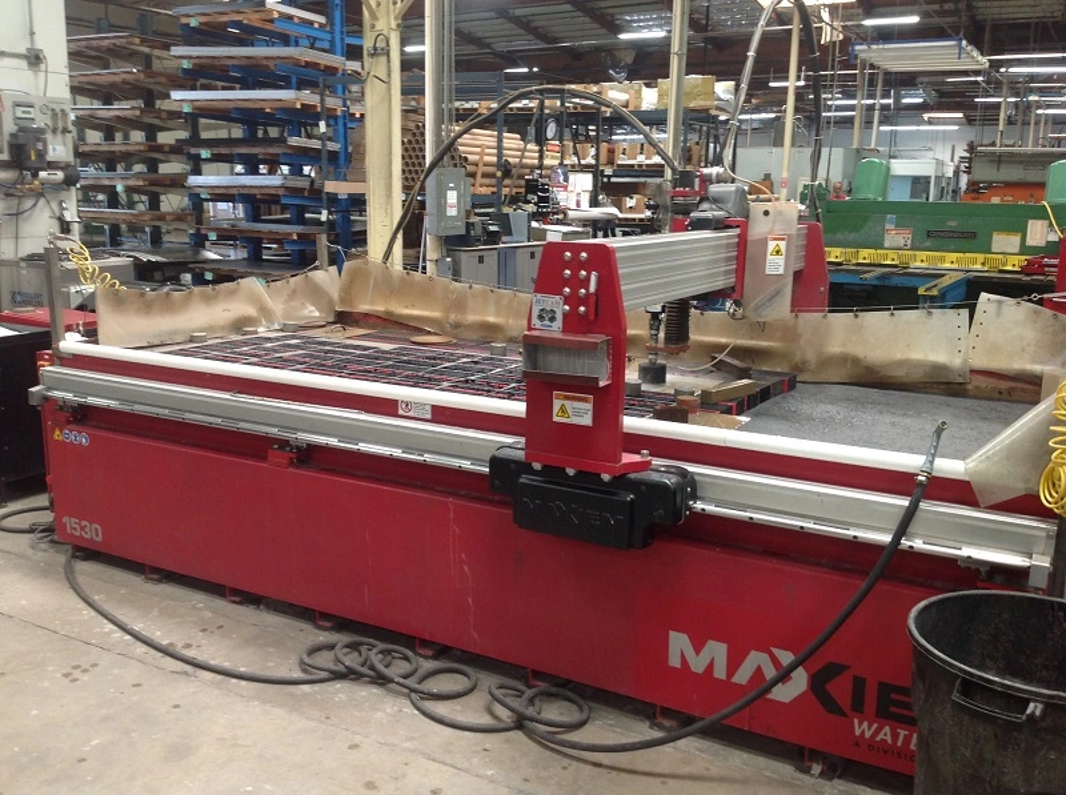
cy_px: 398
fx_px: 1076
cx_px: 533
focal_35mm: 35
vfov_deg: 40.6
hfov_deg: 52.7
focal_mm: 4.28
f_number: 2.4
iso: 64
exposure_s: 1/15
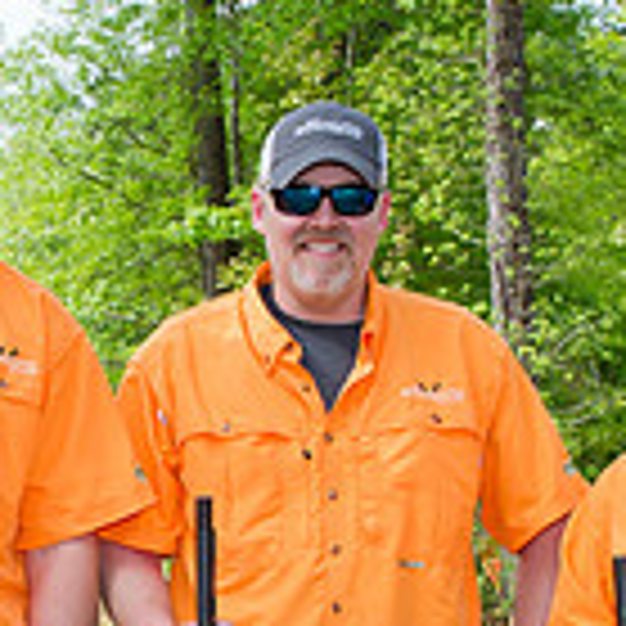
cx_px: -77
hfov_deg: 17.0
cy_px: 626
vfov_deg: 17.2
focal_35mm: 99
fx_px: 2026
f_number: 8
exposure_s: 1/250
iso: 400
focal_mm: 28
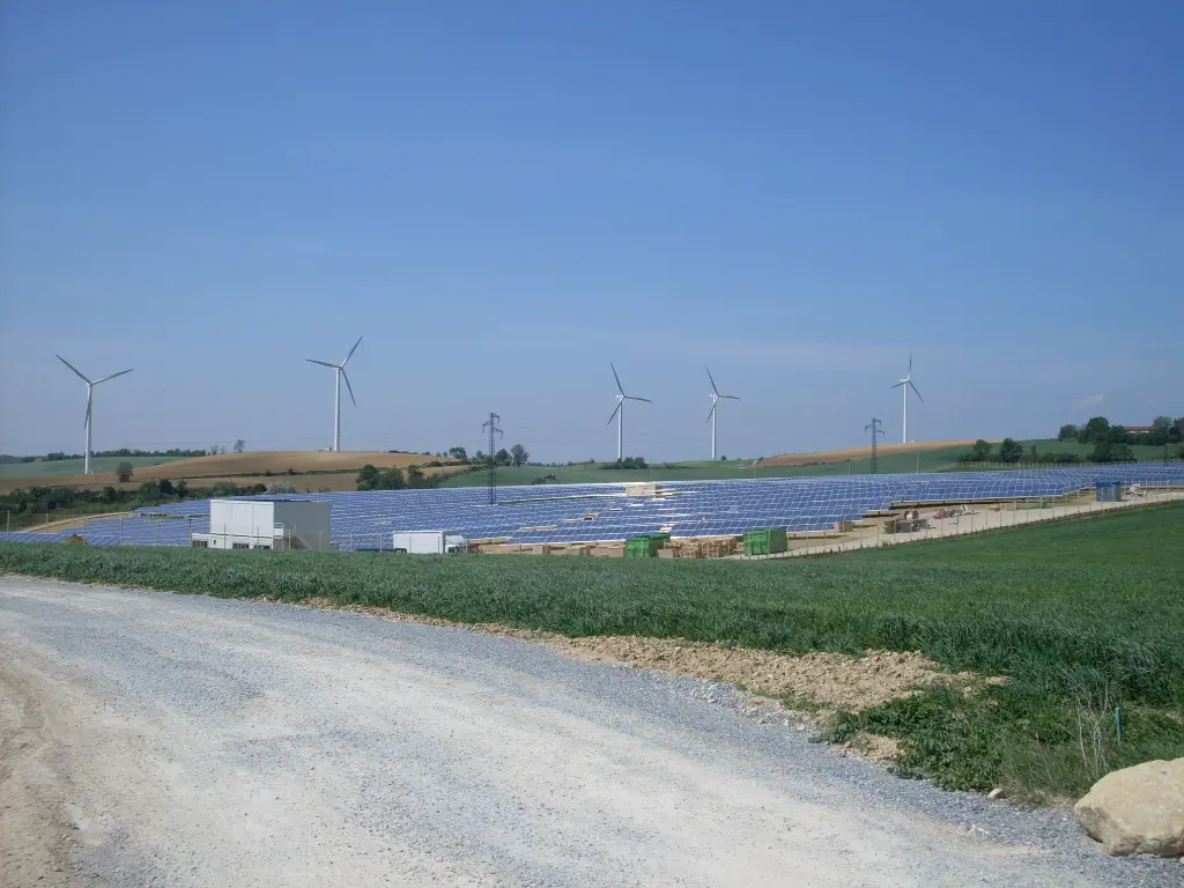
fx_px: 1300
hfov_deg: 49.0
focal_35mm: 38
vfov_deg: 37.7
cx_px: 592
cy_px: 444
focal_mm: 6.3
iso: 80
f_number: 8.4
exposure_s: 1/350
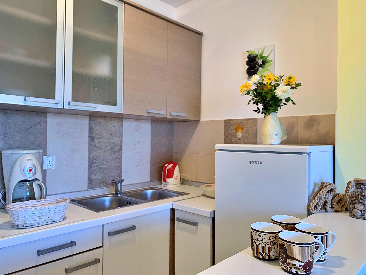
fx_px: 275
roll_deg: -1.0
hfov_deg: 67.3
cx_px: 183
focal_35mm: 26
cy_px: 138
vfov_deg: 53.1
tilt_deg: +1.5
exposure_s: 1/100
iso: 64
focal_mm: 4.25
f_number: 1.8
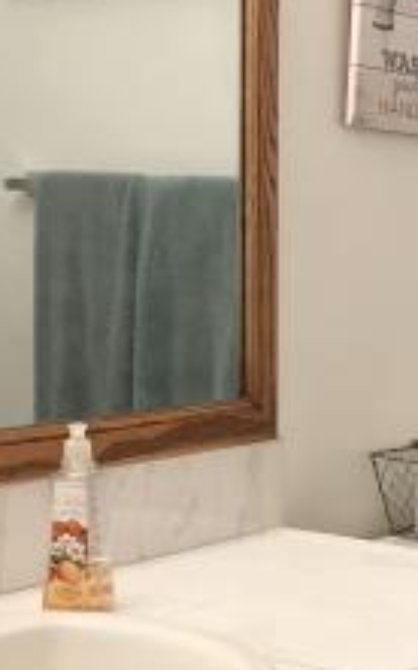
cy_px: 546
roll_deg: -1.7
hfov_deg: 14.9
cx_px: 421
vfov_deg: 23.7
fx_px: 1569
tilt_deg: -12.1
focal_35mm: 86
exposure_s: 1/30
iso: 32
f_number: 1.8
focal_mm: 3.99
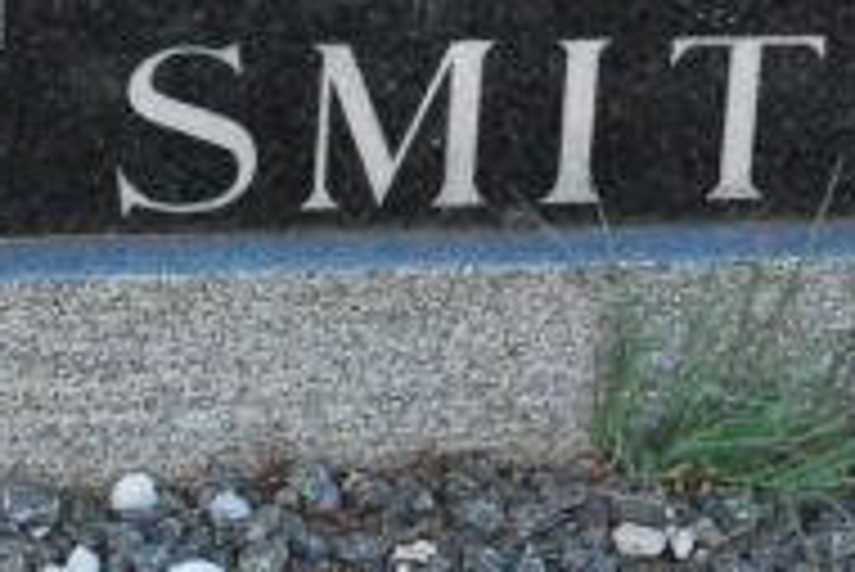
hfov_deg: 7.1
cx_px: 590
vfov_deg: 4.7
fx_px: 6916
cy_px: -191
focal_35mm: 291
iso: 1600
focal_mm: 36
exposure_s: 1/1000
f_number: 5.3
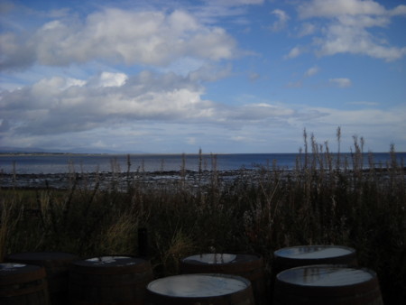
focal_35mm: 41
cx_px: 203
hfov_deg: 45.8
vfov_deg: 35.2
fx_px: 481
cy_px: 152
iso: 64
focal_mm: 6.72
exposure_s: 1/593
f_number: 5.5
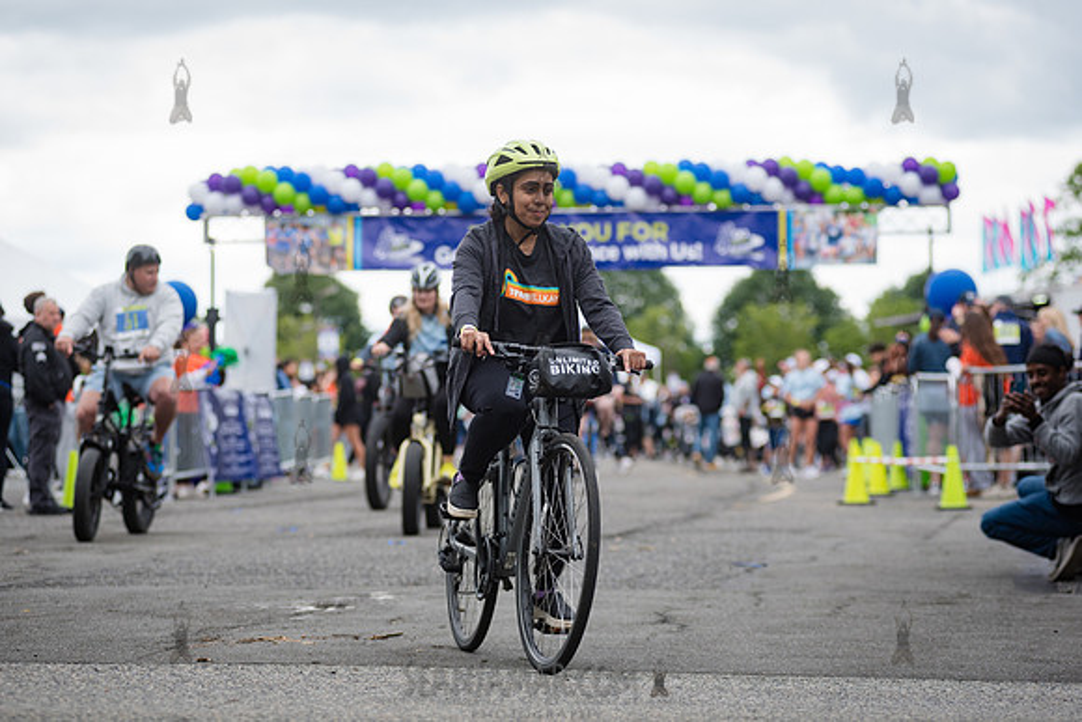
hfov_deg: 18.2
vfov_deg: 12.2
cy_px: 361
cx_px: 541
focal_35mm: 112
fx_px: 3372
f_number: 3.5
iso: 400
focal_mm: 112
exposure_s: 1/800
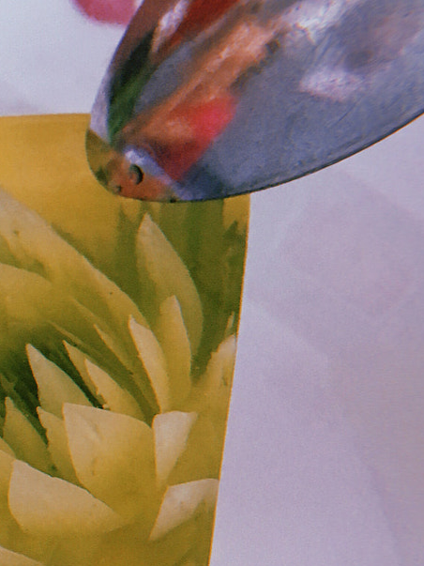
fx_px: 1258
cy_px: 398
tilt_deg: -53.5
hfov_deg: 18.7
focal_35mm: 77
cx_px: 23
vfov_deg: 25.1
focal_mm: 4.15
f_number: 2.2
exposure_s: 1/17
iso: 200
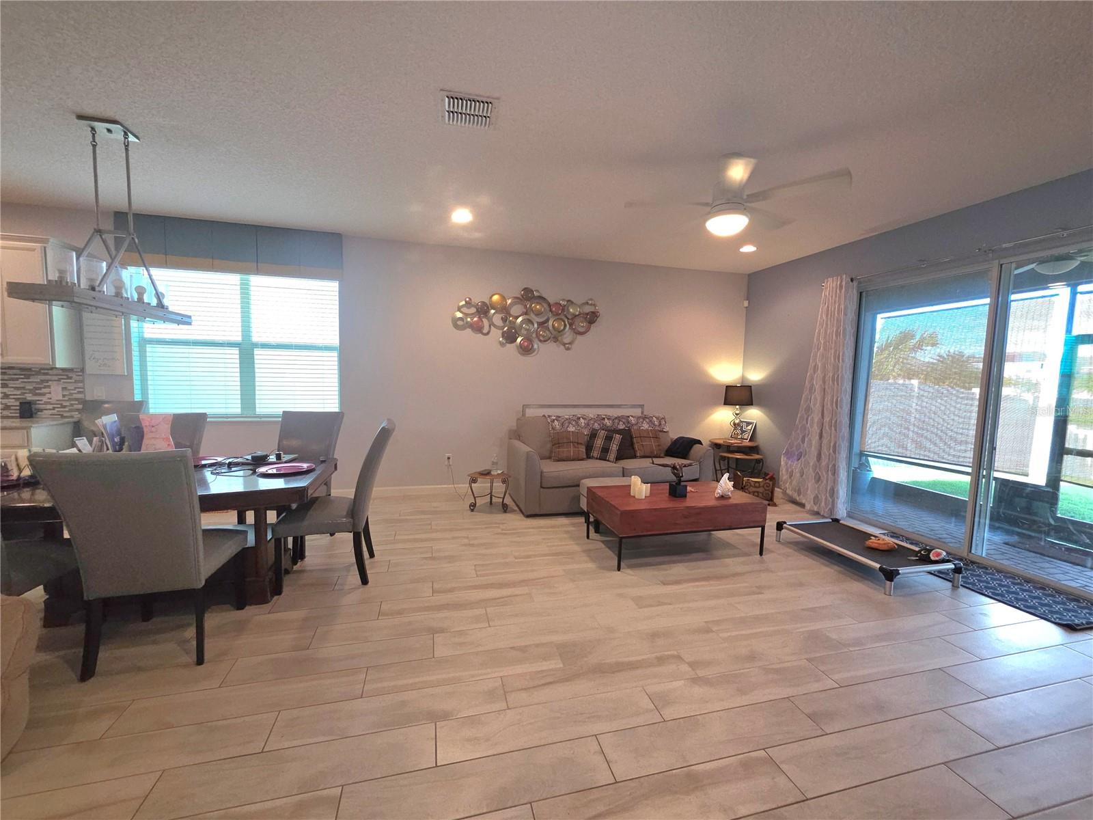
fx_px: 410
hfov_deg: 106.2
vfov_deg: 89.9
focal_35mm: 13
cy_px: 410
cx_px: 546
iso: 125
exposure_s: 1/60.2
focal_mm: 2.2
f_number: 1.9
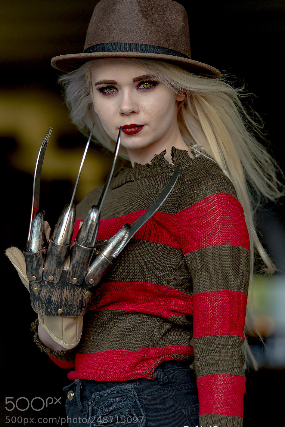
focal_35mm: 124
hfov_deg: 11.1
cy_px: 203
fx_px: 1471
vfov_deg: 16.5
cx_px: 147
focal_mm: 110
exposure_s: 1/2500
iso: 1000
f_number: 2.8
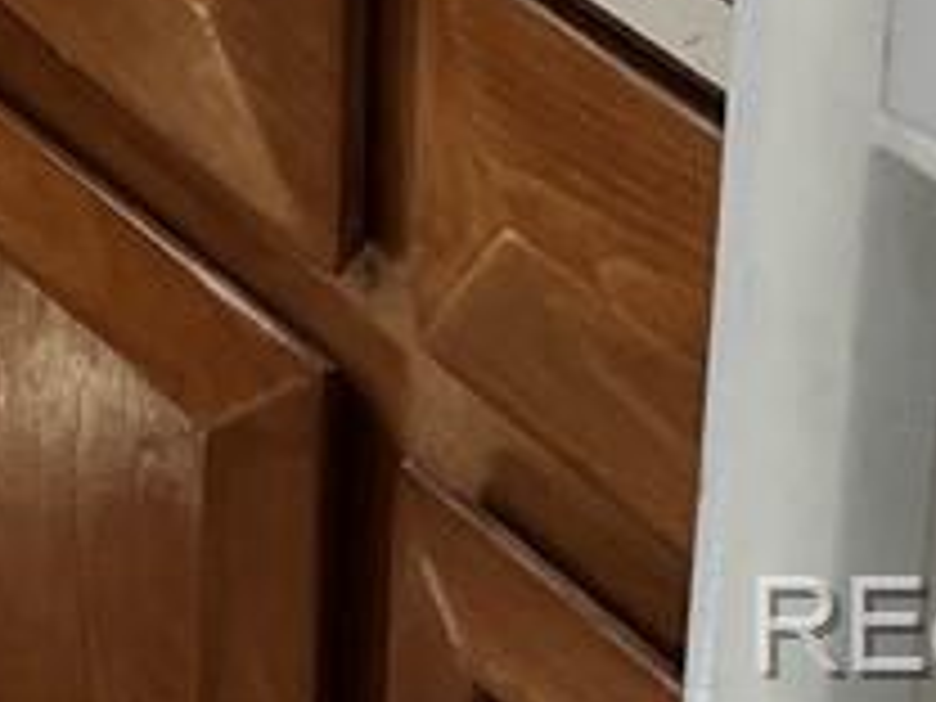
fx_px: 5408
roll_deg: +2.8
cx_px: -2120
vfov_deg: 6.3
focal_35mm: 200
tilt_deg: -10.2
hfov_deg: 8.1
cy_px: -1980
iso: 50
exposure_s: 1/122
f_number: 1.6
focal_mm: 5.1
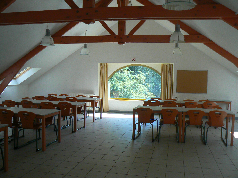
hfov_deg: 51.4
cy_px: 89
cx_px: 119
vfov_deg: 39.7
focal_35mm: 36
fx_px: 248
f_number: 2.8
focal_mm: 6
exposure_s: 1/200
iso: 100
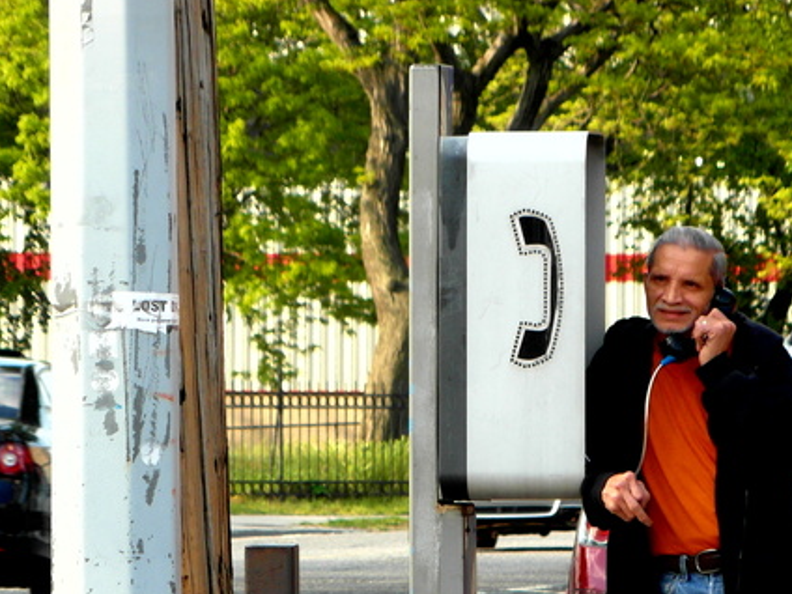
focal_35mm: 489
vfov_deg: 3.0
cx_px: 377
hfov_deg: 4.1
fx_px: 11188
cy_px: 501
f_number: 5.1
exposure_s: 1/90
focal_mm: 46.7
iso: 100
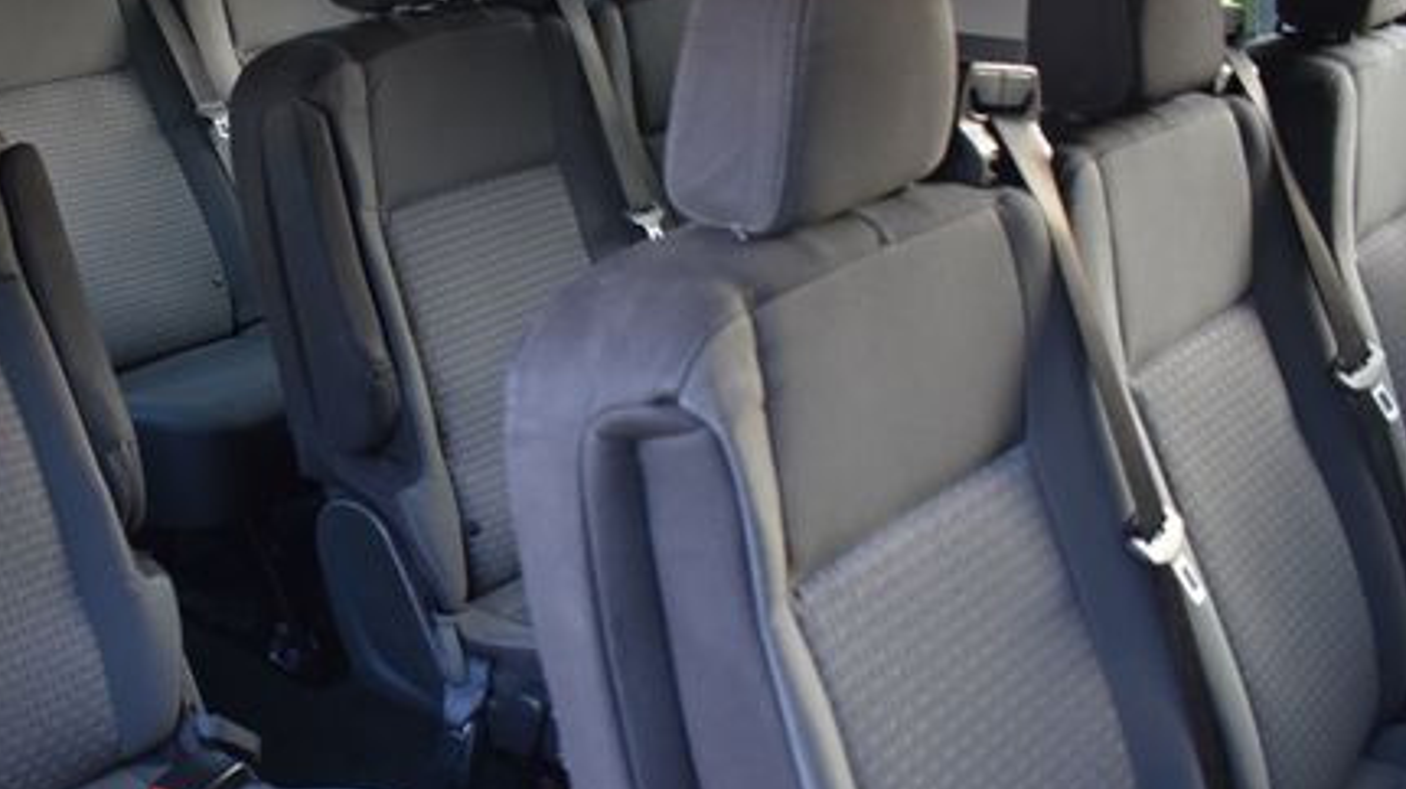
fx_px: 1565
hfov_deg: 46.8
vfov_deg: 28.3
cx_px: 365
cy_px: 404
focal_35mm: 42
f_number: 4
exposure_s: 1/60
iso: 800
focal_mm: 18
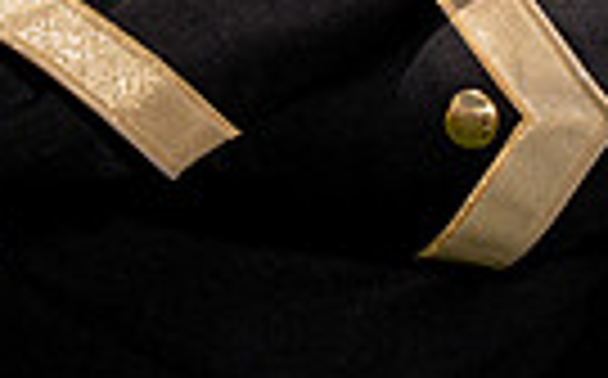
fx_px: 3657
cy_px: -544
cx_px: 302
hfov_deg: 9.5
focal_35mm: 221
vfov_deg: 5.7
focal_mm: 65
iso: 100
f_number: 10
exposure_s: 1/200
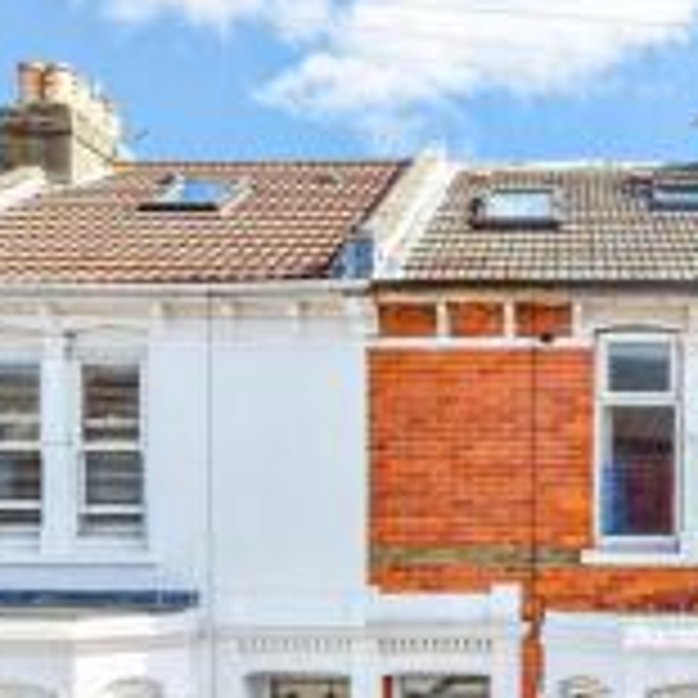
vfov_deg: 38.8
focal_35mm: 39
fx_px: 890
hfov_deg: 41.4
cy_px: 669
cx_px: 534
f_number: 8
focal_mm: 10
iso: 400
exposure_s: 1/320
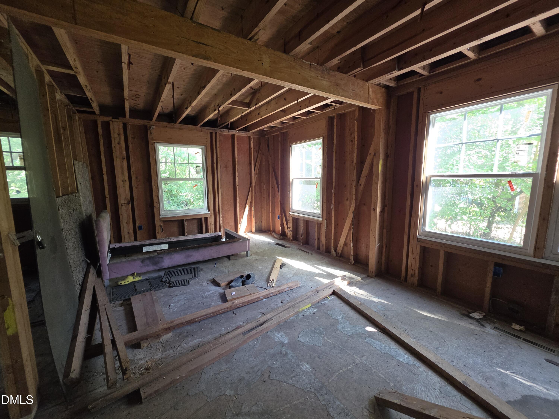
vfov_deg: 89.9
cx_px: 280
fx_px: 210
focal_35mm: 13
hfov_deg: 106.2
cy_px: 210
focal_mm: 2.2
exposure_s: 1/40
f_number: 1.9
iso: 320
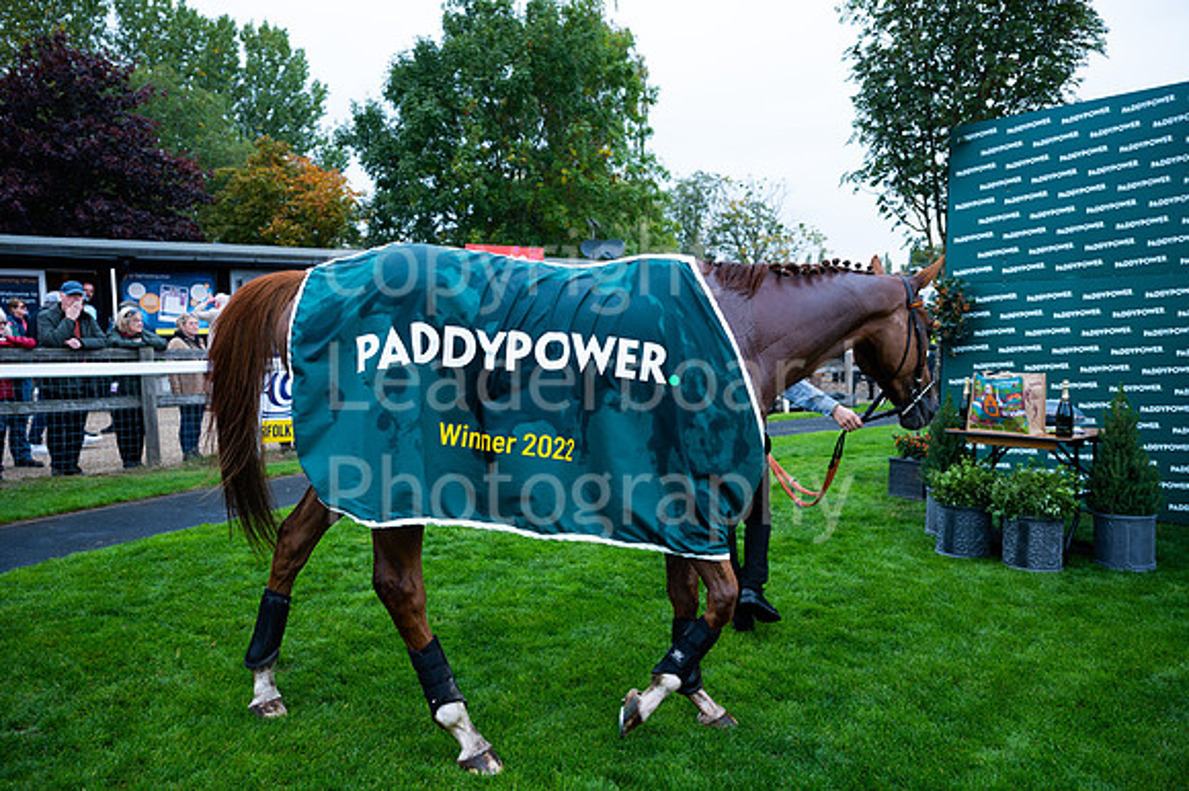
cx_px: 594
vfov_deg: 48.7
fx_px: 875
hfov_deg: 68.4
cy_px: 396
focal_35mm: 26
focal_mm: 26.5
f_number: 4
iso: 500
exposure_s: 1/640
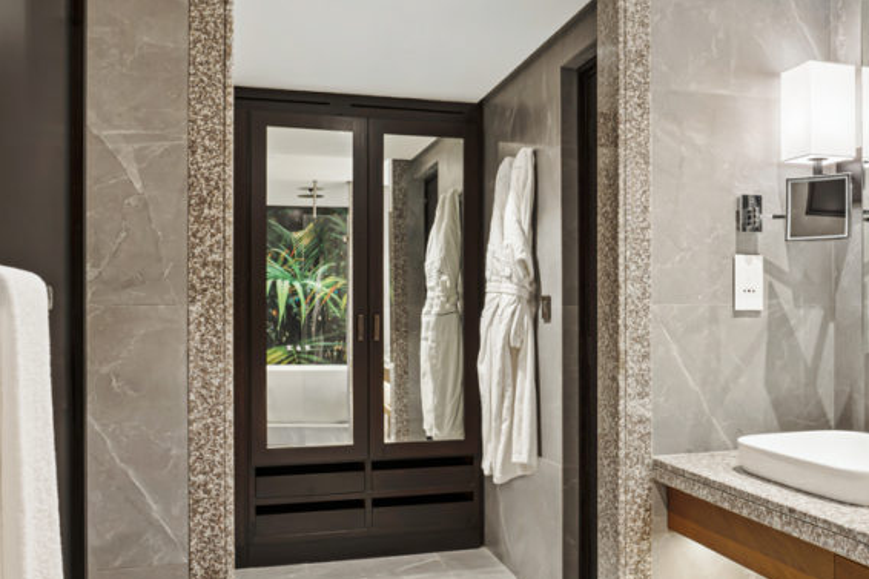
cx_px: 588
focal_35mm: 38
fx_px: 917
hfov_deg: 49.7
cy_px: 302
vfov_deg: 35.0
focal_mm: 21
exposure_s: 8
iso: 100
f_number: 8
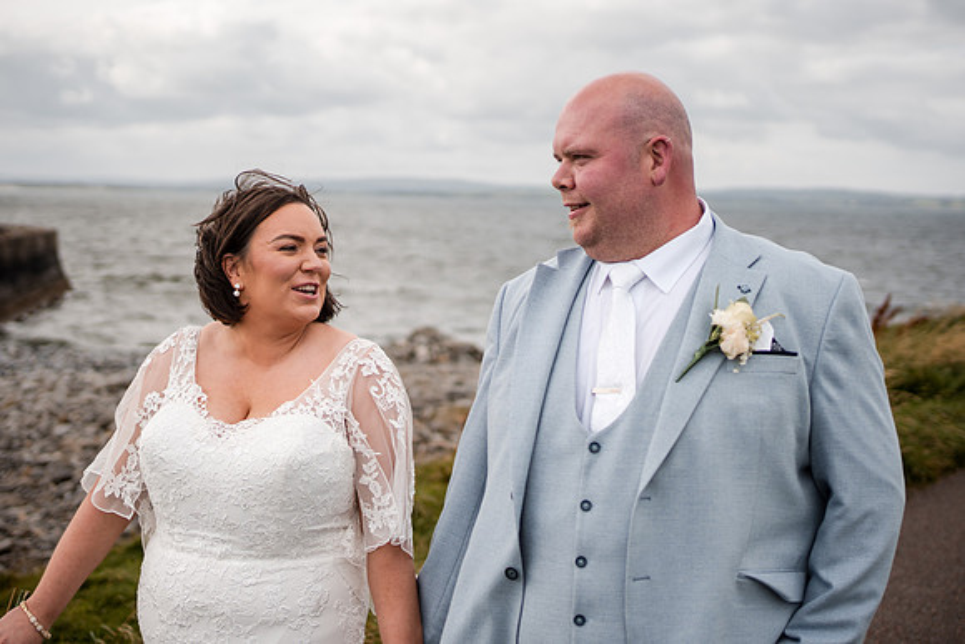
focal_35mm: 52
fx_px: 1394
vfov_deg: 26.0
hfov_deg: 38.2
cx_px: 482
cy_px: 322
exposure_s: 1/4000
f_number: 1.8
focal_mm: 35
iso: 100
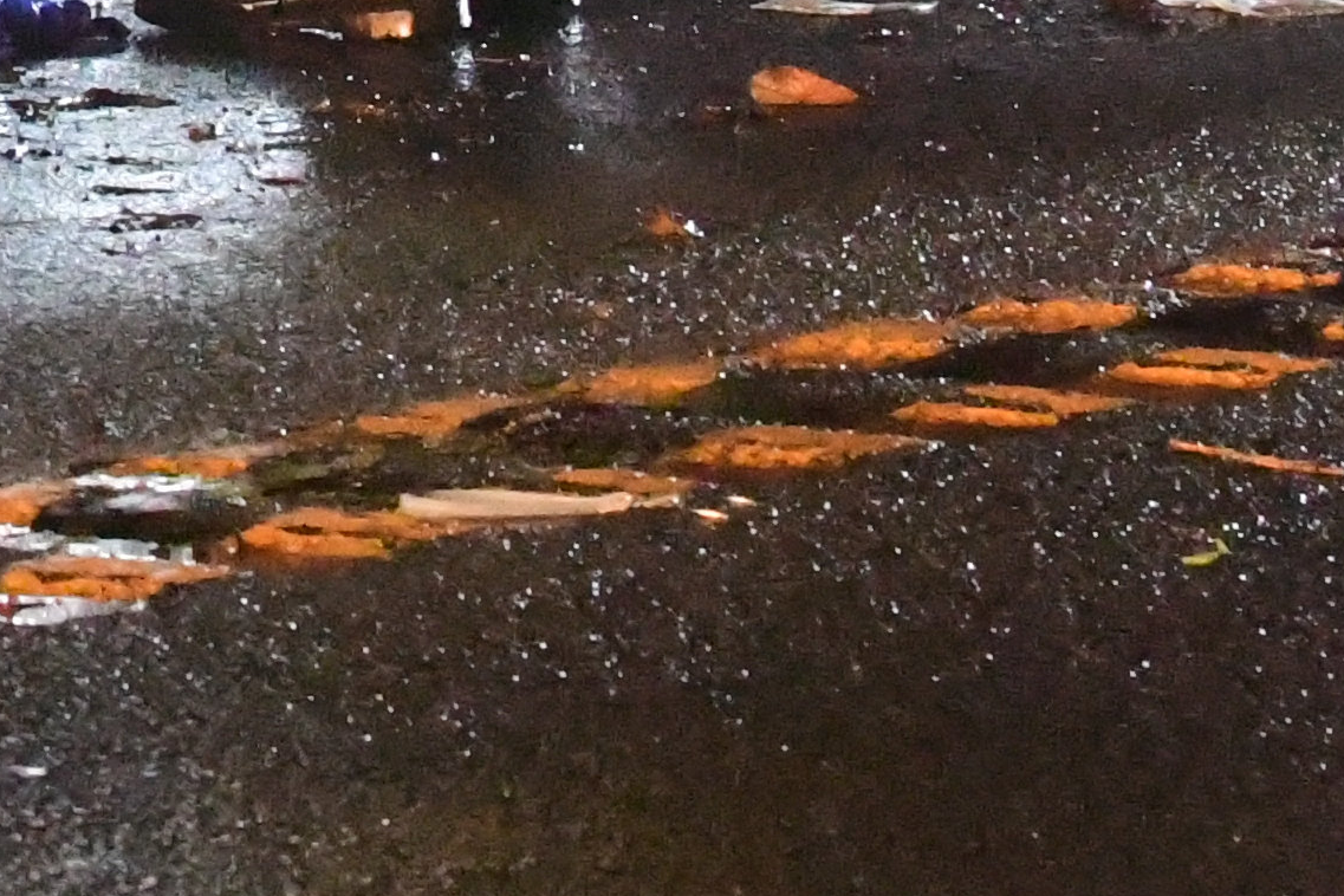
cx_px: -1272
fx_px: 19188
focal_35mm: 514
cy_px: -962
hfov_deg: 4.0
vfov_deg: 2.7
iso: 20000
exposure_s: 1/125
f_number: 5.6
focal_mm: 70
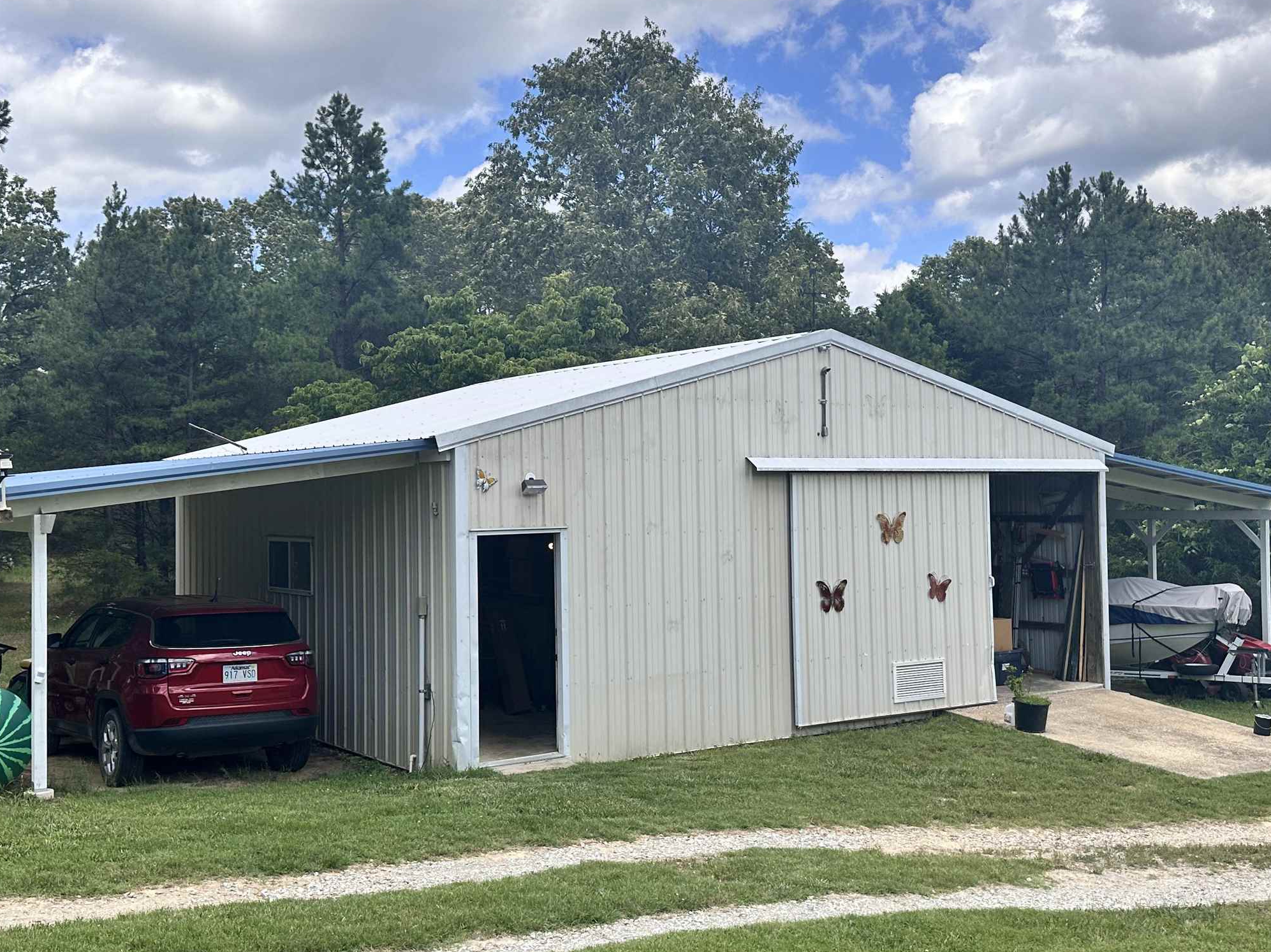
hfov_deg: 50.1
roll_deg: +0.4
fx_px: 1358
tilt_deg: +1.9
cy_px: 460
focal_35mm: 37
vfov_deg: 38.6
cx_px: 575
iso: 80
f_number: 1.78
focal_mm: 6.86
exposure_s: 1/4016
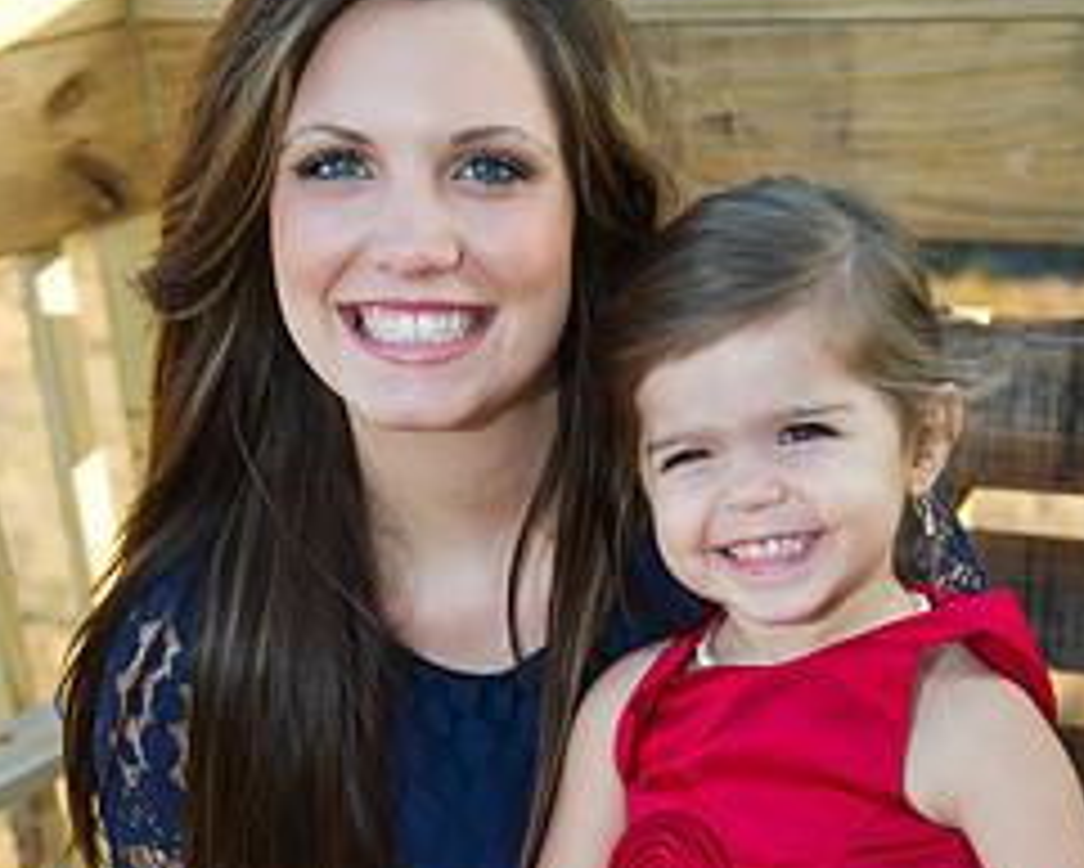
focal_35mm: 84
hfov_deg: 22.7
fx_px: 2696
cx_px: 582
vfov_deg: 18.0
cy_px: 796
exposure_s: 1/320
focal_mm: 48
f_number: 3.5
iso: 640
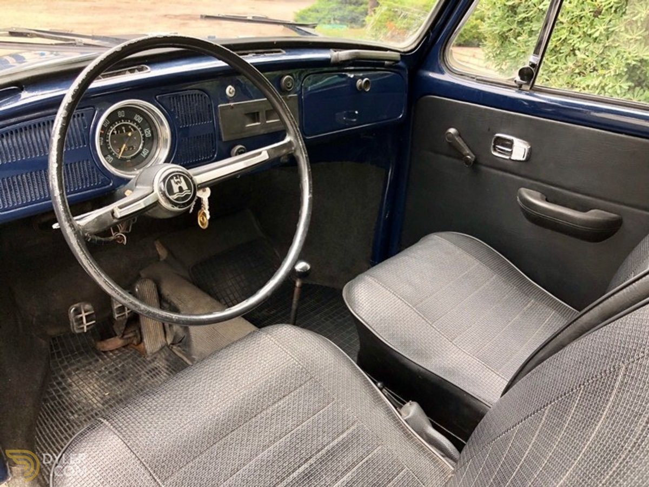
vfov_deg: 49.7
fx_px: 525
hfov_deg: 63.4
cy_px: 244
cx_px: 324
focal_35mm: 28
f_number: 1.8
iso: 32
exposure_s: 1/120
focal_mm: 4
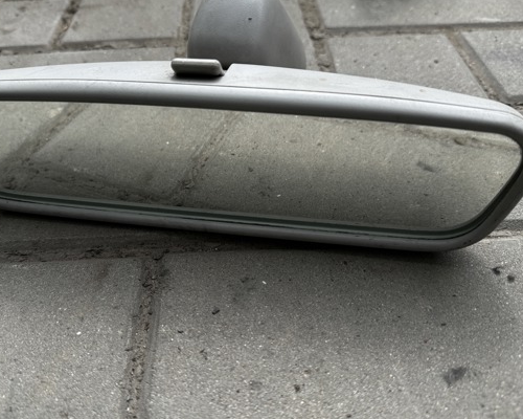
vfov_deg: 48.5
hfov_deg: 58.7
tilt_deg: -45.6
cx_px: 235
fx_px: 464
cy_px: 195
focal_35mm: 30
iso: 80
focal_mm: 6.76
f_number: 1.78
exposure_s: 1/1637
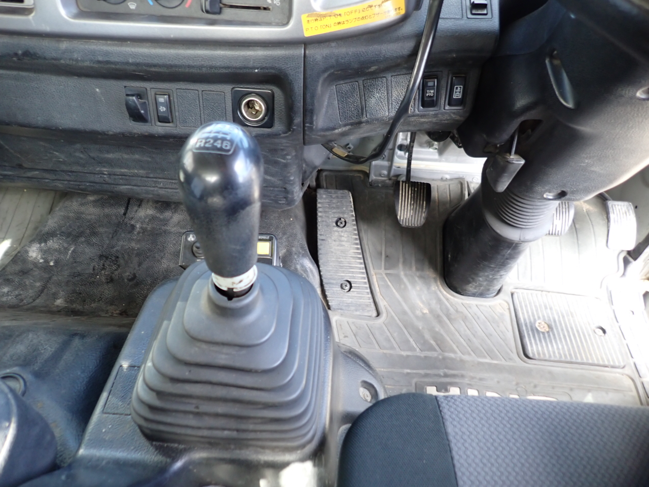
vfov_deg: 54.9
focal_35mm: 25
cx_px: 324
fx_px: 469
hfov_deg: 69.4
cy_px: 244
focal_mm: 4.5
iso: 200
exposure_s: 1/80
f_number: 2
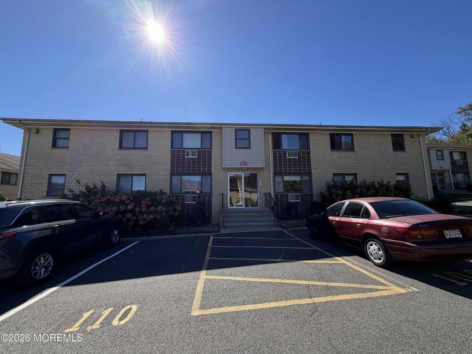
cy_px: 177
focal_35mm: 14
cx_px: 236
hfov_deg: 102.1
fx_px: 191
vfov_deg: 85.7
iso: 32
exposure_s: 1/770
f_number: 2.2
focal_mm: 2.22
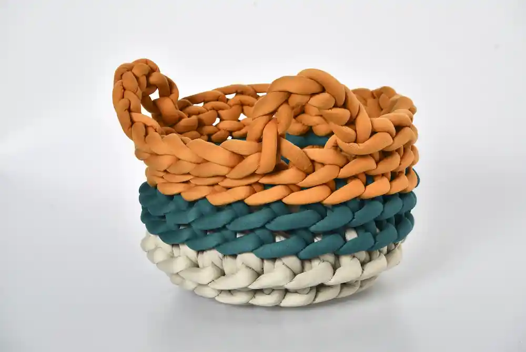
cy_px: 176
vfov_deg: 19.5
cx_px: 263
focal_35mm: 70
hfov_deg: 28.8
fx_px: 1023
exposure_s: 1/125
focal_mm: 70
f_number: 10
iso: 320
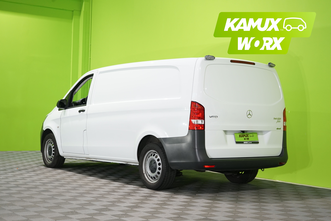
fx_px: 515
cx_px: 166
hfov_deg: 35.6
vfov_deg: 24.2
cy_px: 110
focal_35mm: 56
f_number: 5.6
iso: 800
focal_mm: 56
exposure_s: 1/30
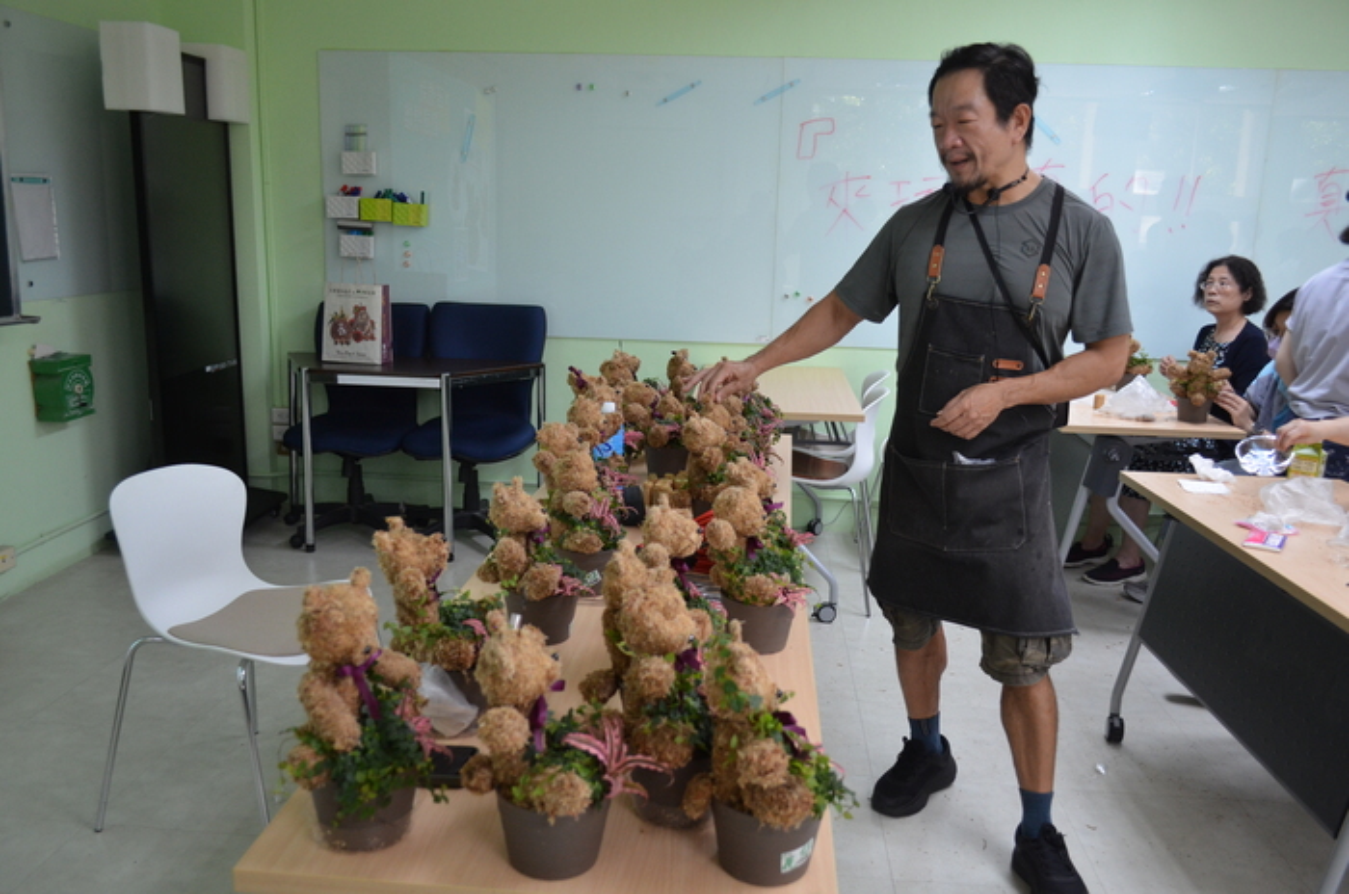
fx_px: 1122
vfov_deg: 43.4
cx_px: 674
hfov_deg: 62.0
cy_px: 447
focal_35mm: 30
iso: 1000
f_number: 3.8
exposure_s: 1/125
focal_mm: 20
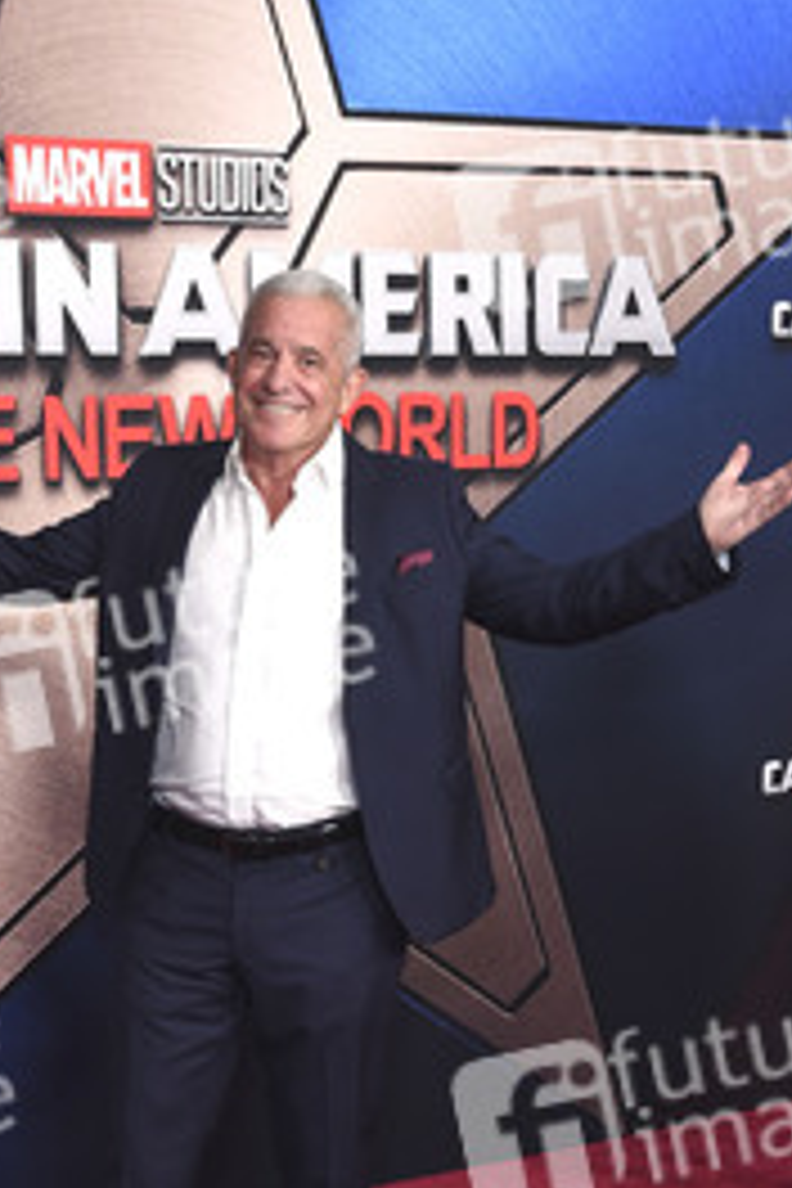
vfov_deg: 36.7
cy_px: 882
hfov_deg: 25.4
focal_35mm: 53
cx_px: 277
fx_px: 1749
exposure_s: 1/250
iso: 1600
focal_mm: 35
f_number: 5.6
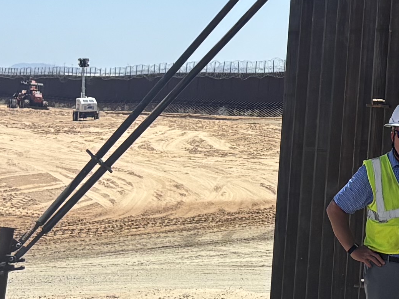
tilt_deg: +10.0
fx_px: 1648
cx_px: 770
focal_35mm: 143
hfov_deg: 12.4
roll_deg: -0.6
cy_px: -169
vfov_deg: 10.0
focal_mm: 5.96
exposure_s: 1/3413
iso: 50
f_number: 1.6
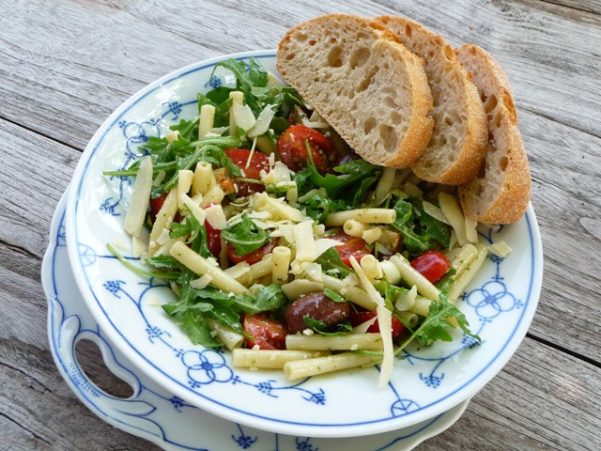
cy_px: 226
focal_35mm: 43
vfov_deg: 33.6
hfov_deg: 43.9
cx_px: 300
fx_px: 747
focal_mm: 7.1
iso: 100
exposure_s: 1/50
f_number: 4
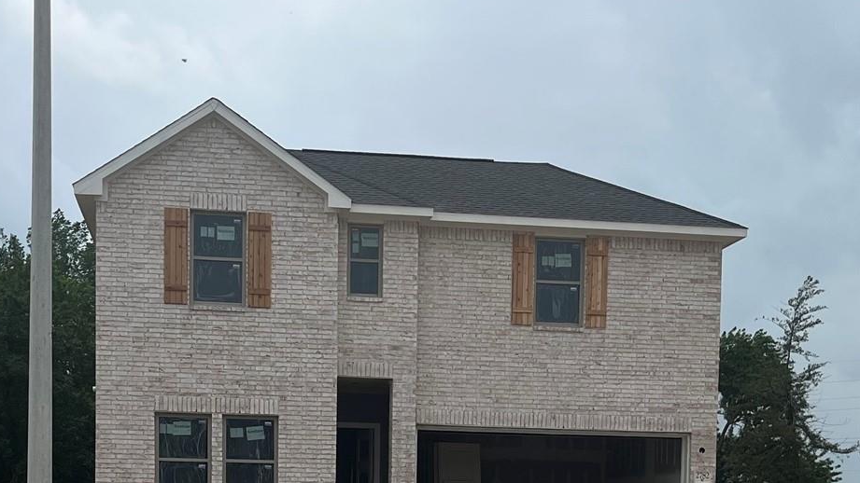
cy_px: 573
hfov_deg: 33.3
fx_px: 1437
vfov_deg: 18.2
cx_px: 451
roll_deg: -0.2
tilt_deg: -2.6
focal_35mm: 63
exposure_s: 1/6897
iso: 50
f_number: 1.6
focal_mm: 5.1
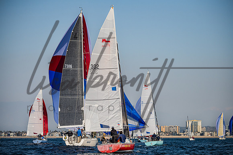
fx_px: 1077
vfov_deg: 8.3
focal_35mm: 166
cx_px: 116
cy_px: 78
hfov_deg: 12.3
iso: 400
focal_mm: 165
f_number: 4.8
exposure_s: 1/8000
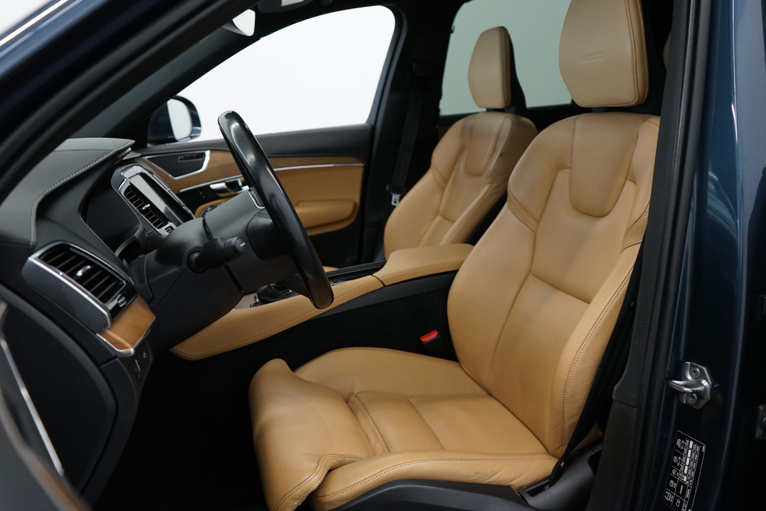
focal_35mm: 29
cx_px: 383
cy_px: 256
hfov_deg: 63.7
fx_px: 617
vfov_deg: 45.0
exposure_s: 1/160
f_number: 3.5
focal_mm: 29
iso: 1600
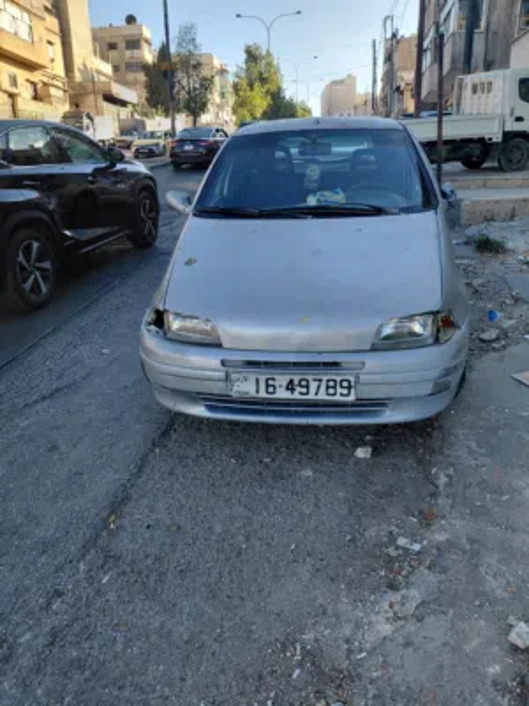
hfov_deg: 54.9
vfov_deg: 69.4
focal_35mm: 25
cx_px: 264
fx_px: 509
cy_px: 353
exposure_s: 1/471
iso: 50
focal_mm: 4.69
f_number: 1.8
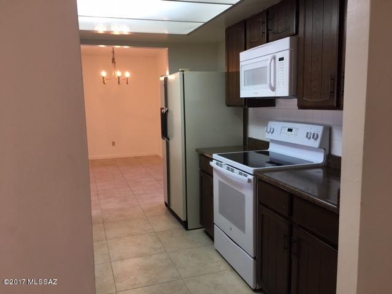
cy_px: 147
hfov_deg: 61.7
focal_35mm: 29
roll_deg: -0.3
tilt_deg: -4.6
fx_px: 328
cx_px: 196
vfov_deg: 48.2
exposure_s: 1/15
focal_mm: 4.15
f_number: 2.2
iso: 25
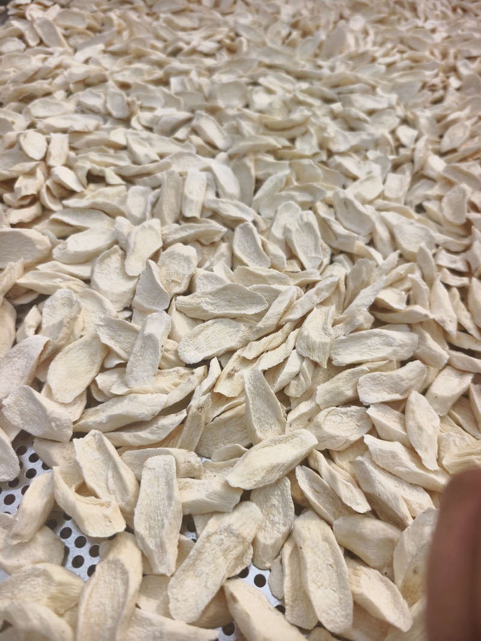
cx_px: 240
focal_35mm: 23
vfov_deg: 73.9
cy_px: 320
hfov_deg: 58.9
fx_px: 426
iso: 72
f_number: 1.57
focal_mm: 5.6
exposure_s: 1/2915
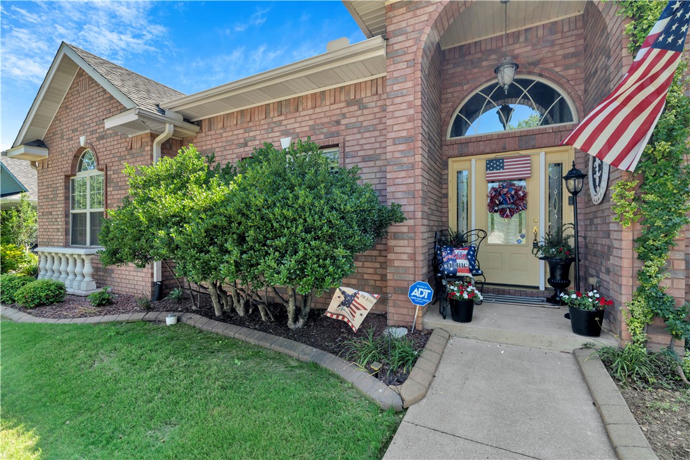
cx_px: 345
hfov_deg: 96.7
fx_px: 307
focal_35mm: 16
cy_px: 230
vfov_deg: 73.7
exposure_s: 1/50
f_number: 7.1
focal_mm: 16
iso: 80
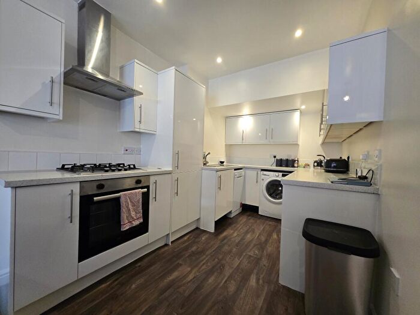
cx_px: 210
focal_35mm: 13
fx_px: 158
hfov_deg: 106.2
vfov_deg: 89.9
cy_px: 158
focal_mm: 1.7
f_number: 2.2
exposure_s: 1/50
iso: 160
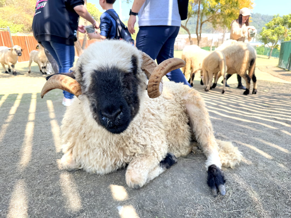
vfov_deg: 56.8
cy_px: 109
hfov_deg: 71.6
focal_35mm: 24
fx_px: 202
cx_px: 146
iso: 80
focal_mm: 6.76
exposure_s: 1/445
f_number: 1.78
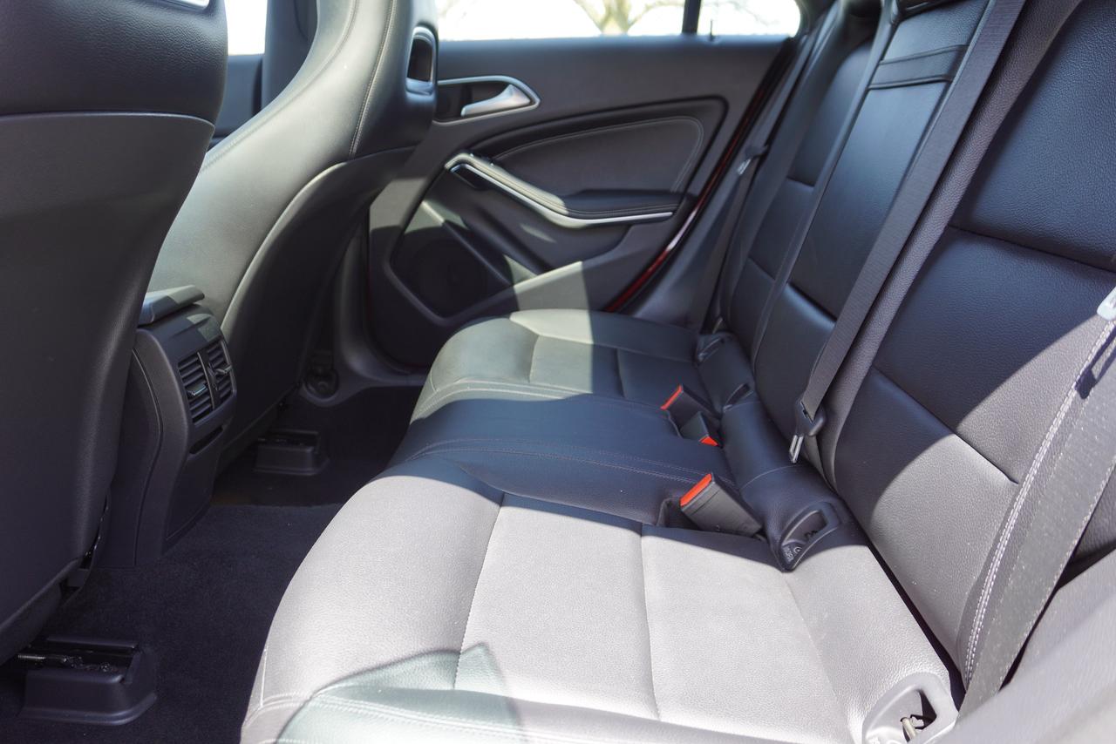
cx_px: 558
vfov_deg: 45.7
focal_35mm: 28
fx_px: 884
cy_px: 372
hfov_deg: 64.5
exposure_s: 1/60
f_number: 4
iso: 125
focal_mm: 19
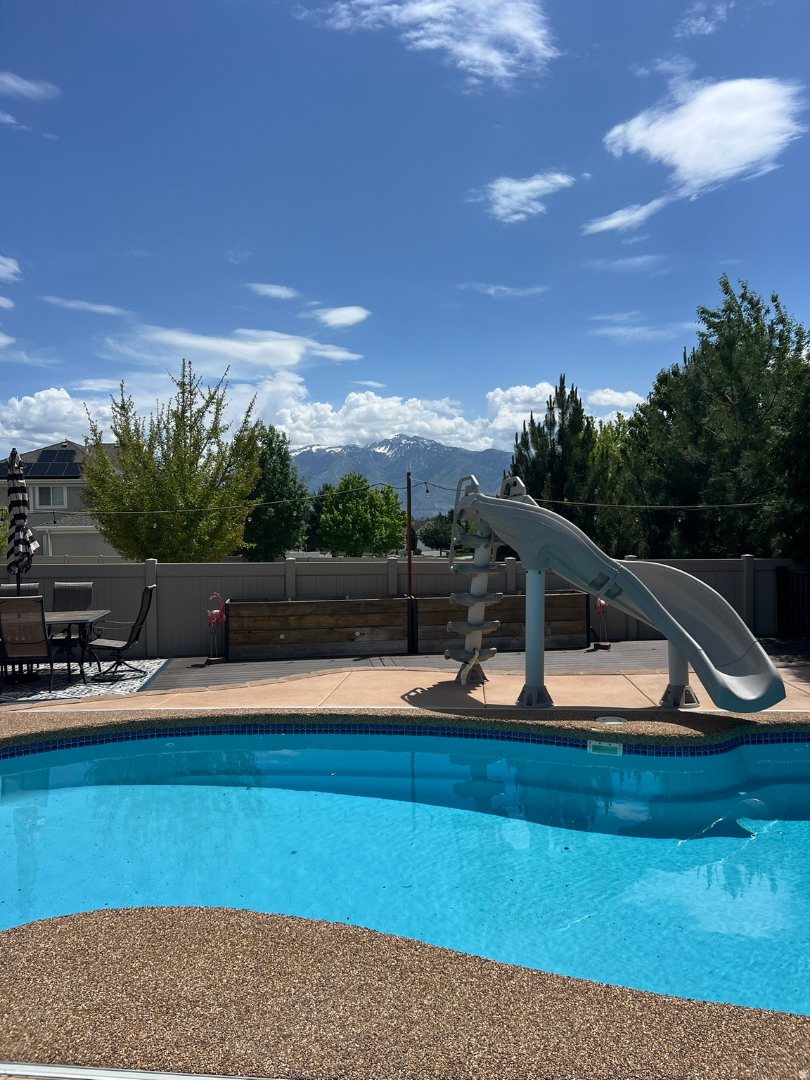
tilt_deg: -1.3
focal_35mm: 26
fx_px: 811
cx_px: 405
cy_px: 540
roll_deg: +0.7
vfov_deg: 67.3
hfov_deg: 53.1
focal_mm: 5.7
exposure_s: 1/7463
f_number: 1.5
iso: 50
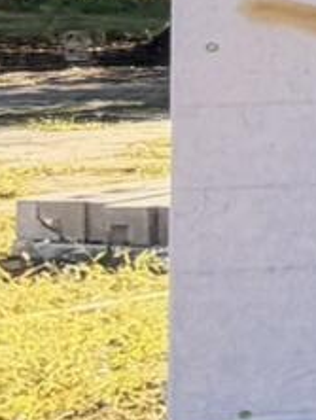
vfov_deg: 15.0
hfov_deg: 5.5
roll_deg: -0.2
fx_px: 1567
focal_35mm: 129
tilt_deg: -1.1
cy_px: 17
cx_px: 1796
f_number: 2.2
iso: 50
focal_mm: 2.22
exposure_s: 1/502
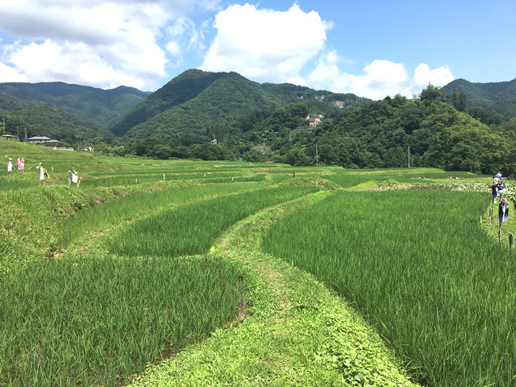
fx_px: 432
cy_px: 194
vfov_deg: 48.2
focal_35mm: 29
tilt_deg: -3.5
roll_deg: +3.1
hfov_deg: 61.7
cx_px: 258
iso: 25
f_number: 2.2
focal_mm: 4.15
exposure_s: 1/1923
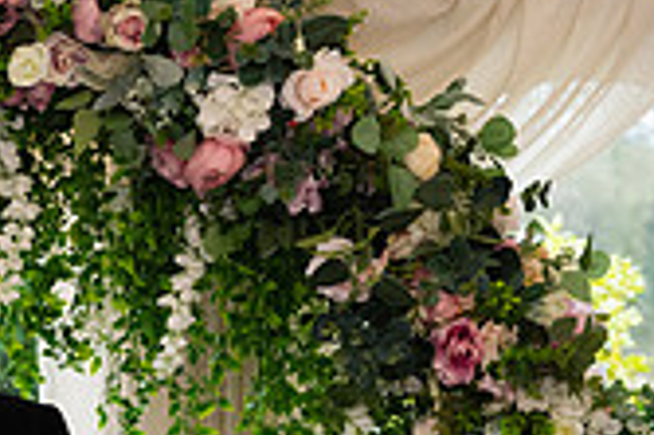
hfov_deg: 11.8
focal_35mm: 167
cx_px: -286
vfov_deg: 8.0
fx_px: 3031
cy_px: 700
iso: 1000
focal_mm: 48
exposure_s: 1/160
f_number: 3.5
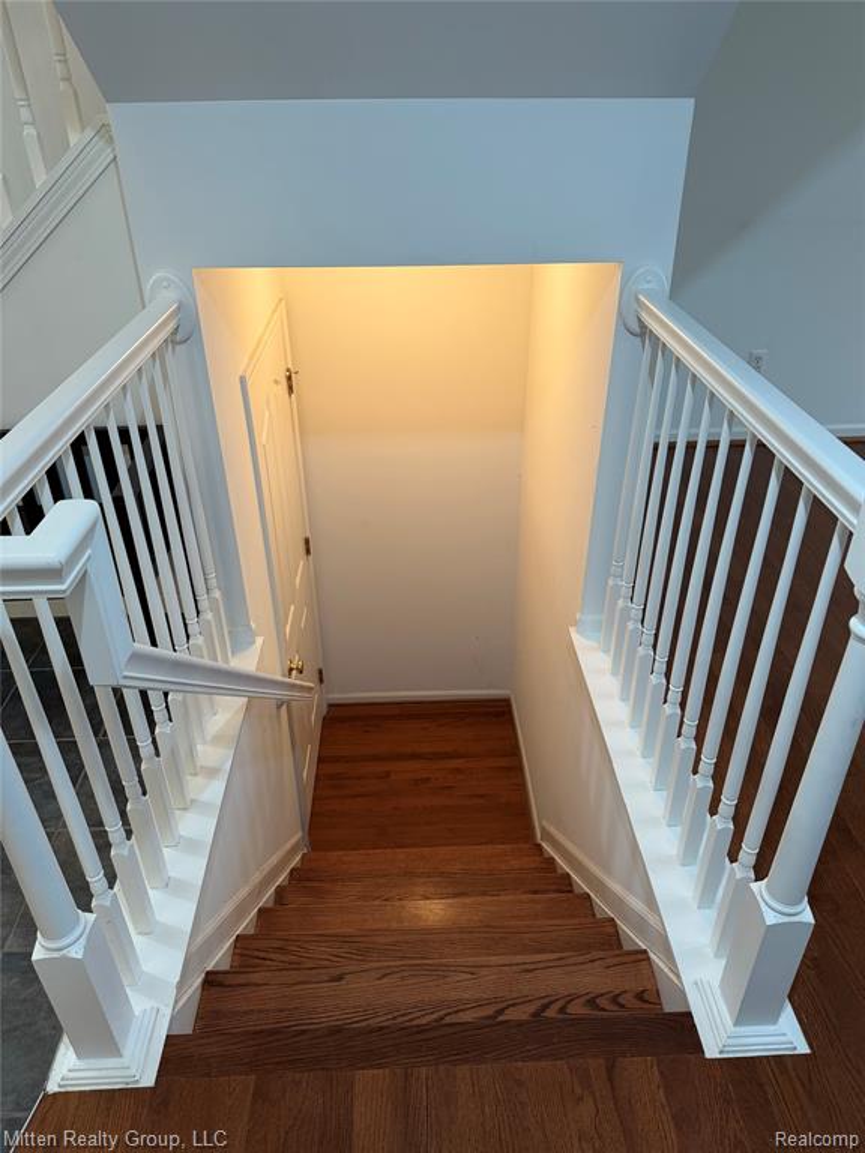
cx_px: 432
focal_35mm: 24
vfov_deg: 71.6
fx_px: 800
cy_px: 576
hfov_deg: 56.8
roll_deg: +0.0
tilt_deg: -31.8
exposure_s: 1/60
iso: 160
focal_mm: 6.76
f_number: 1.78
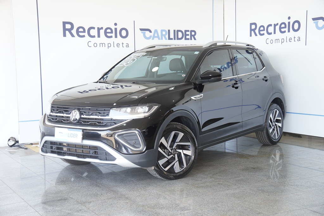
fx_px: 473
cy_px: 108
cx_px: 162
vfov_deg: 25.8
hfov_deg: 37.8
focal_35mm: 52
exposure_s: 1/80
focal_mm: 35
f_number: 3.2
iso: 200
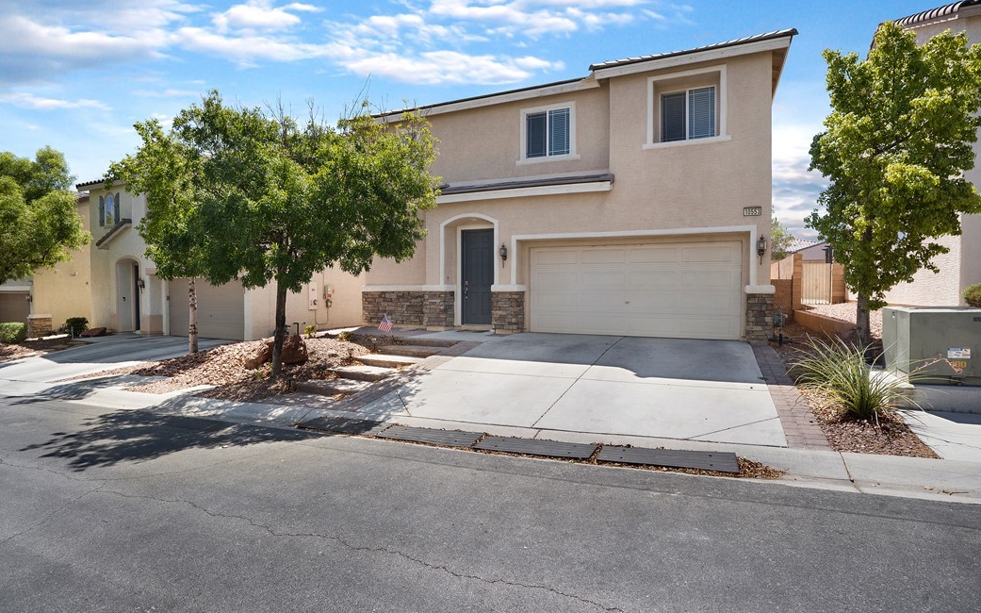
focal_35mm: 17
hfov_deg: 94.3
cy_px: 300
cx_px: 507
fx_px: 454
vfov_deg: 68.0
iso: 500
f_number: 10
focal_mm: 16
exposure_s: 1/500
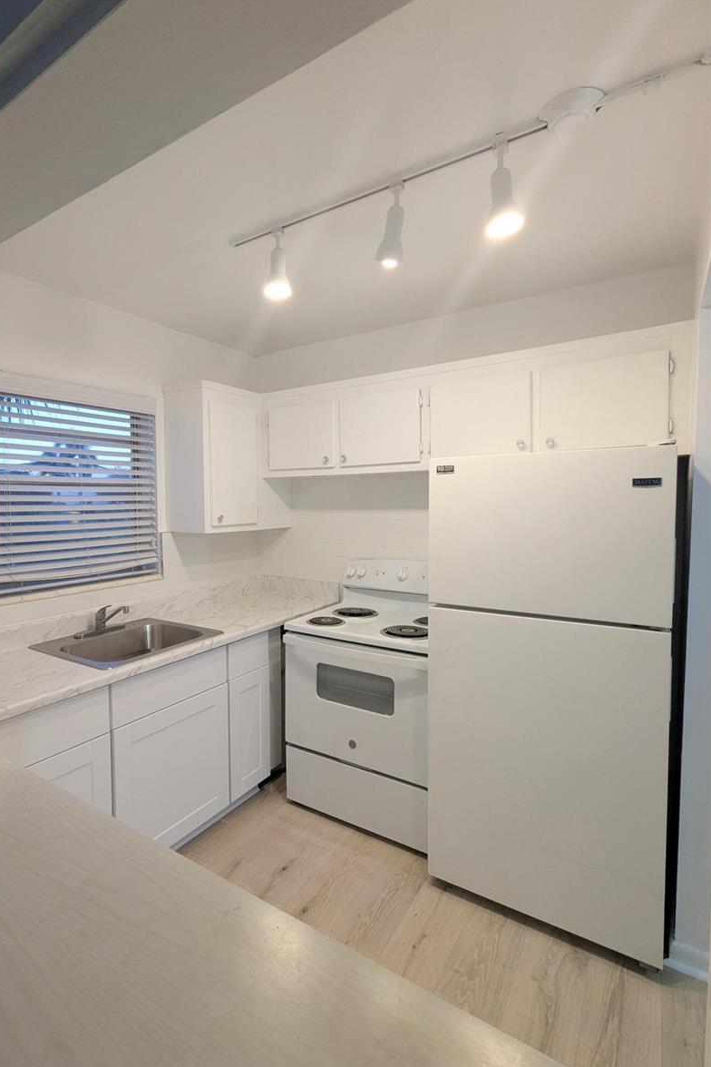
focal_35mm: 17
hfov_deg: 70.1
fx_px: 504
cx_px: 303
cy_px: 531
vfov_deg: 93.3
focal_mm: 2.35
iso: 58
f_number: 2.2
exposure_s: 1/29.3
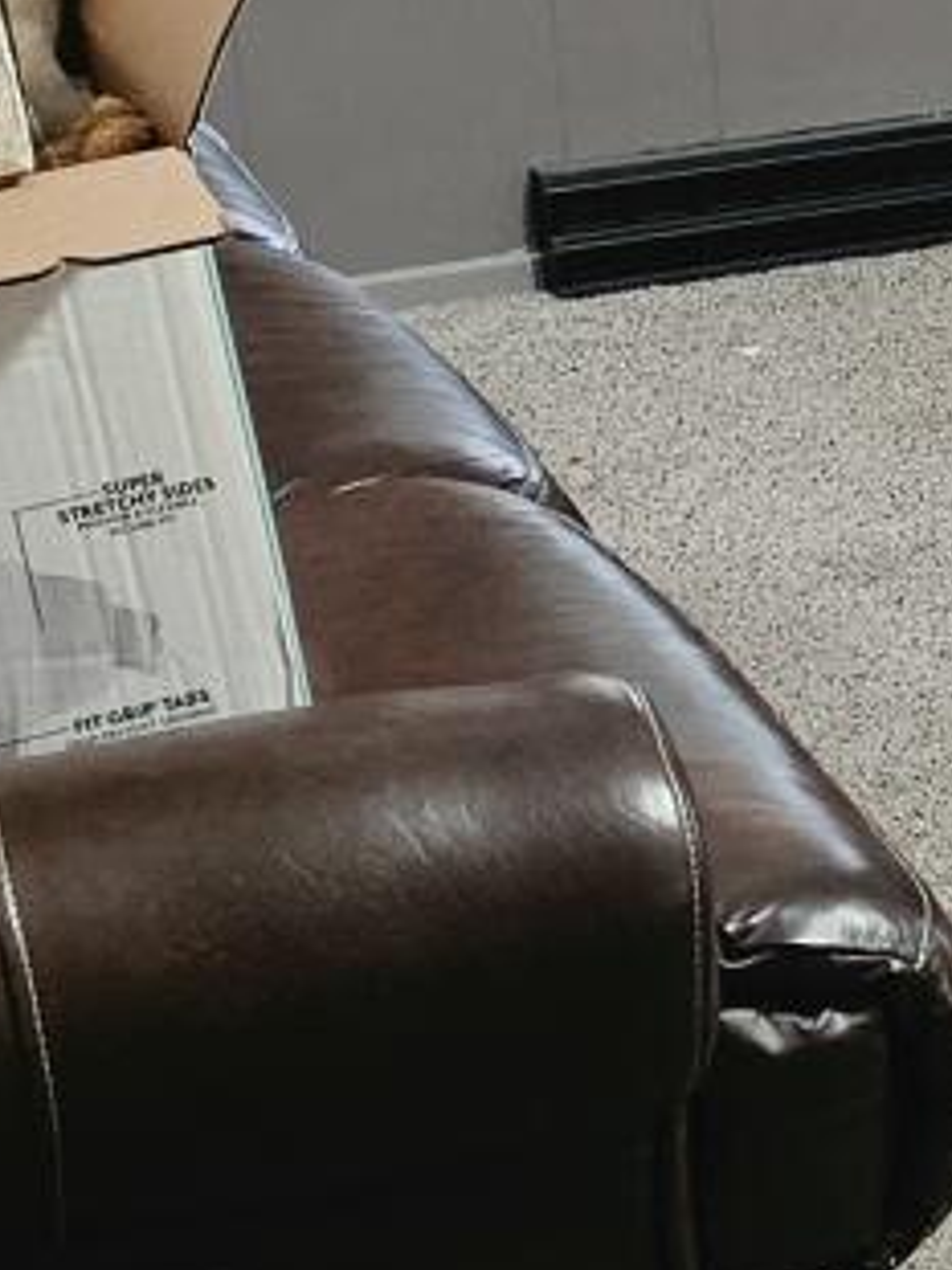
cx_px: 2803
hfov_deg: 8.5
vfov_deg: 13.3
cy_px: 282
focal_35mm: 148
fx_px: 5431
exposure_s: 1/120
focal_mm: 6.5
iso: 320
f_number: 1.4
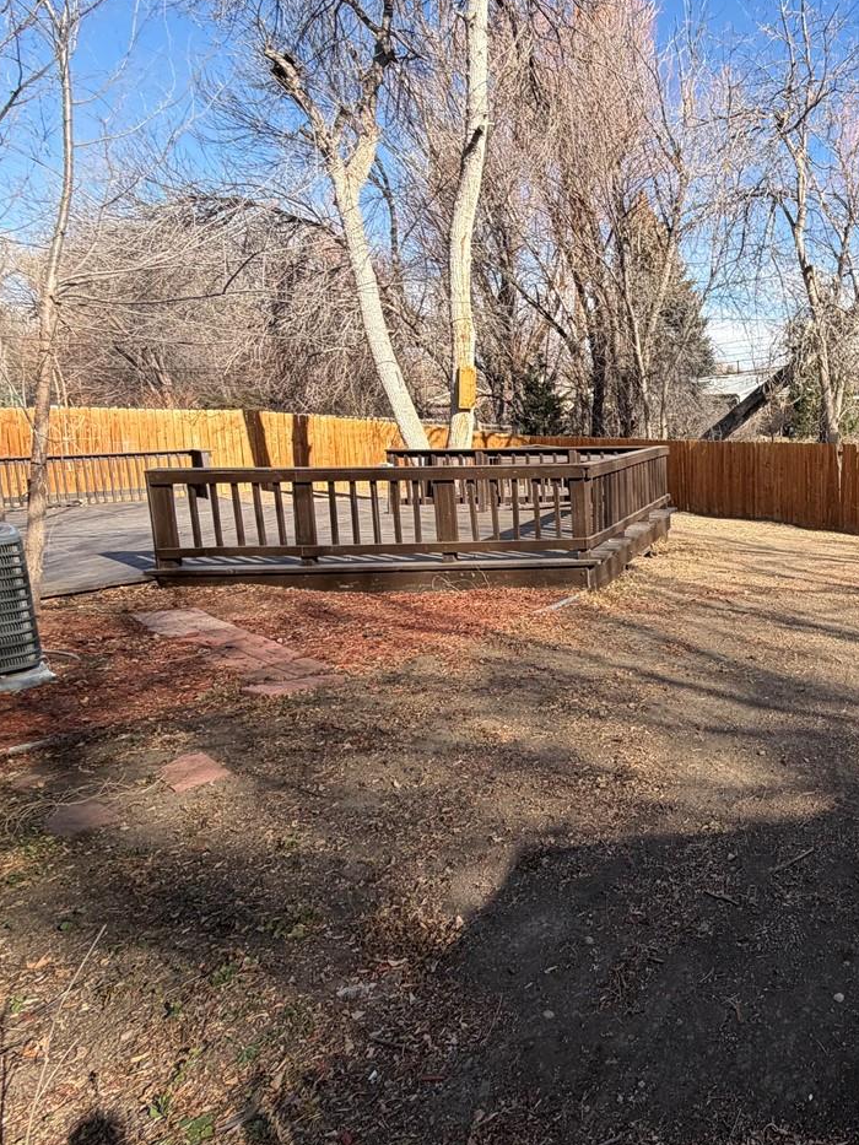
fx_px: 794
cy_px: 502
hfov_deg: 47.4
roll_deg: +1.3
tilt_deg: -6.1
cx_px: 854
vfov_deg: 71.3
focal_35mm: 24
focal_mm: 2.22
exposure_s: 1/596
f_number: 2.2
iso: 40
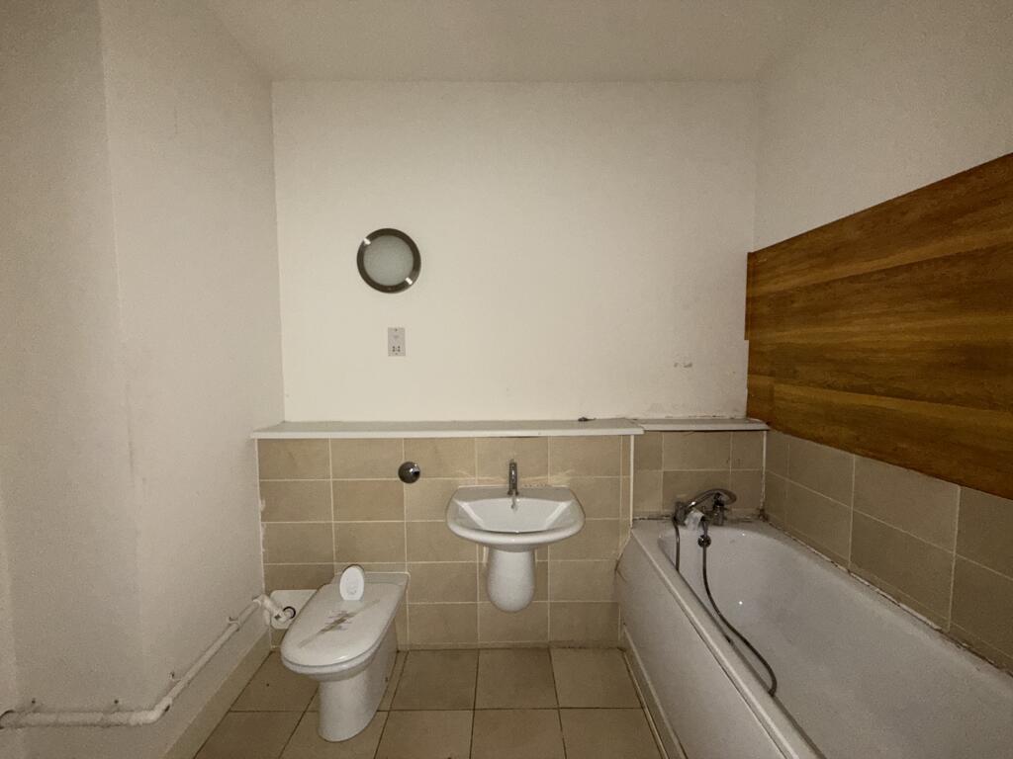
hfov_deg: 102.1
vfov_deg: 85.7
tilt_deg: -4.2
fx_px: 410
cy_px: 380
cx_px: 506
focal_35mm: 14
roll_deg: -0.2
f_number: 2.2
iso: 200
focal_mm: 2.22
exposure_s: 1/46
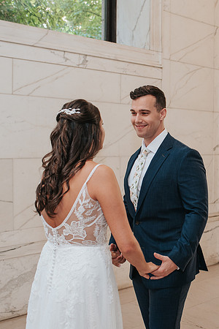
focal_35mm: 52
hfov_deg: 25.1
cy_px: 164
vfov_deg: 37.9
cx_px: 193
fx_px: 479
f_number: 4
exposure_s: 1/125
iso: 720
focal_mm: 35
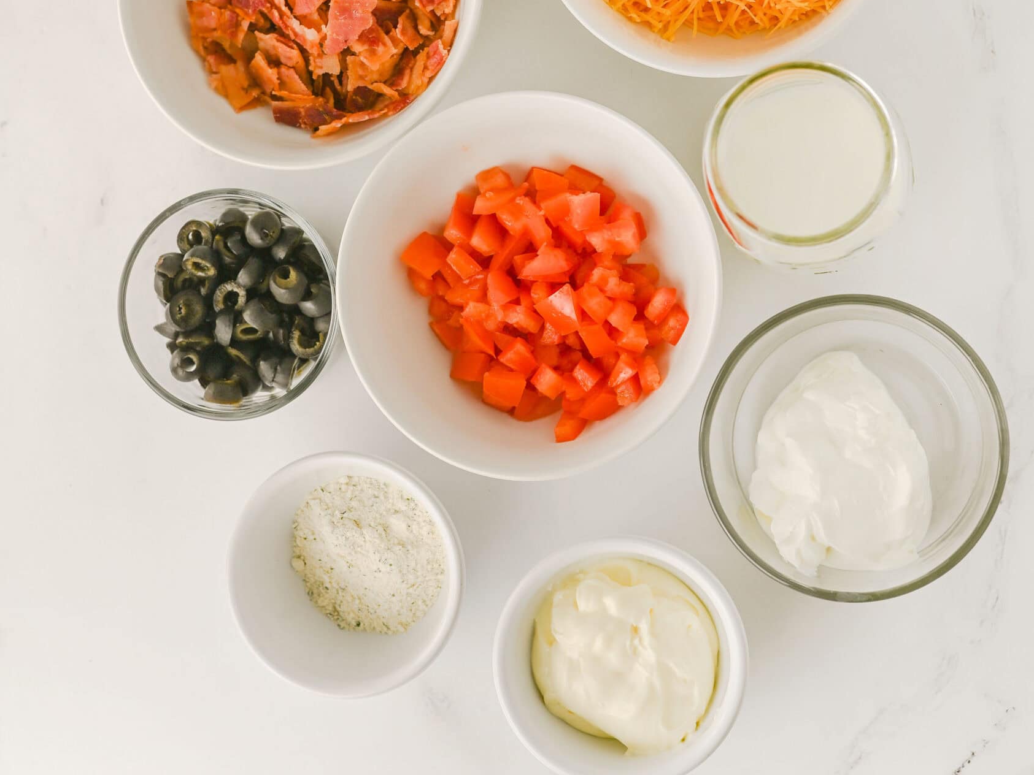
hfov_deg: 26.7
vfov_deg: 19.9
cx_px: 512
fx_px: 2181
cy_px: 137
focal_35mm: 73
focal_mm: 50
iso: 160
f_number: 4.5
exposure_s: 1/200
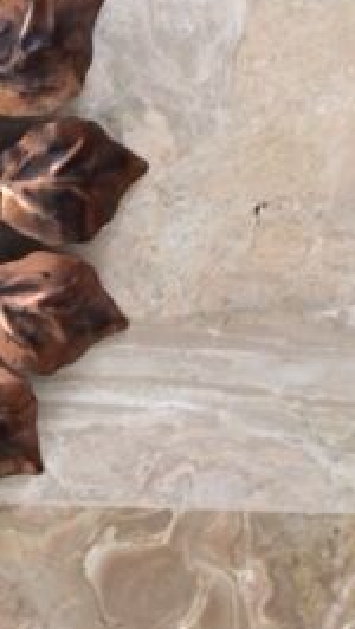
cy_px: 210
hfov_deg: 14.0
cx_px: -303
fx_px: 1269
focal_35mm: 76
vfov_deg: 27.7
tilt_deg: -81.5
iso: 200
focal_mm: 4.15
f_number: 2.2
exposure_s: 1/33
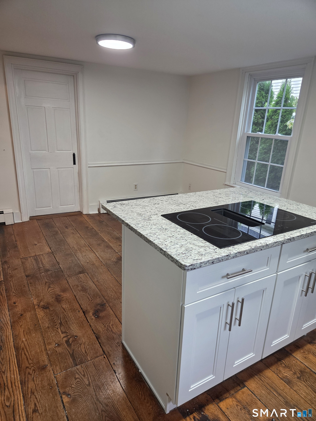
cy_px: 210
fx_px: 280
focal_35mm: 23
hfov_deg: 58.9
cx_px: 158
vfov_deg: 73.9
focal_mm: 5.4
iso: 200
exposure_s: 1/120
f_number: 1.8
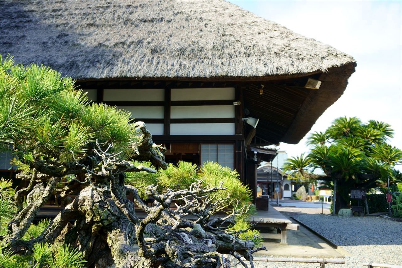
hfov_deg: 53.1
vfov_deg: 36.9
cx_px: 201
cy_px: 134
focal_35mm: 36
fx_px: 402
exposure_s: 1/160
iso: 100
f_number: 5
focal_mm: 24
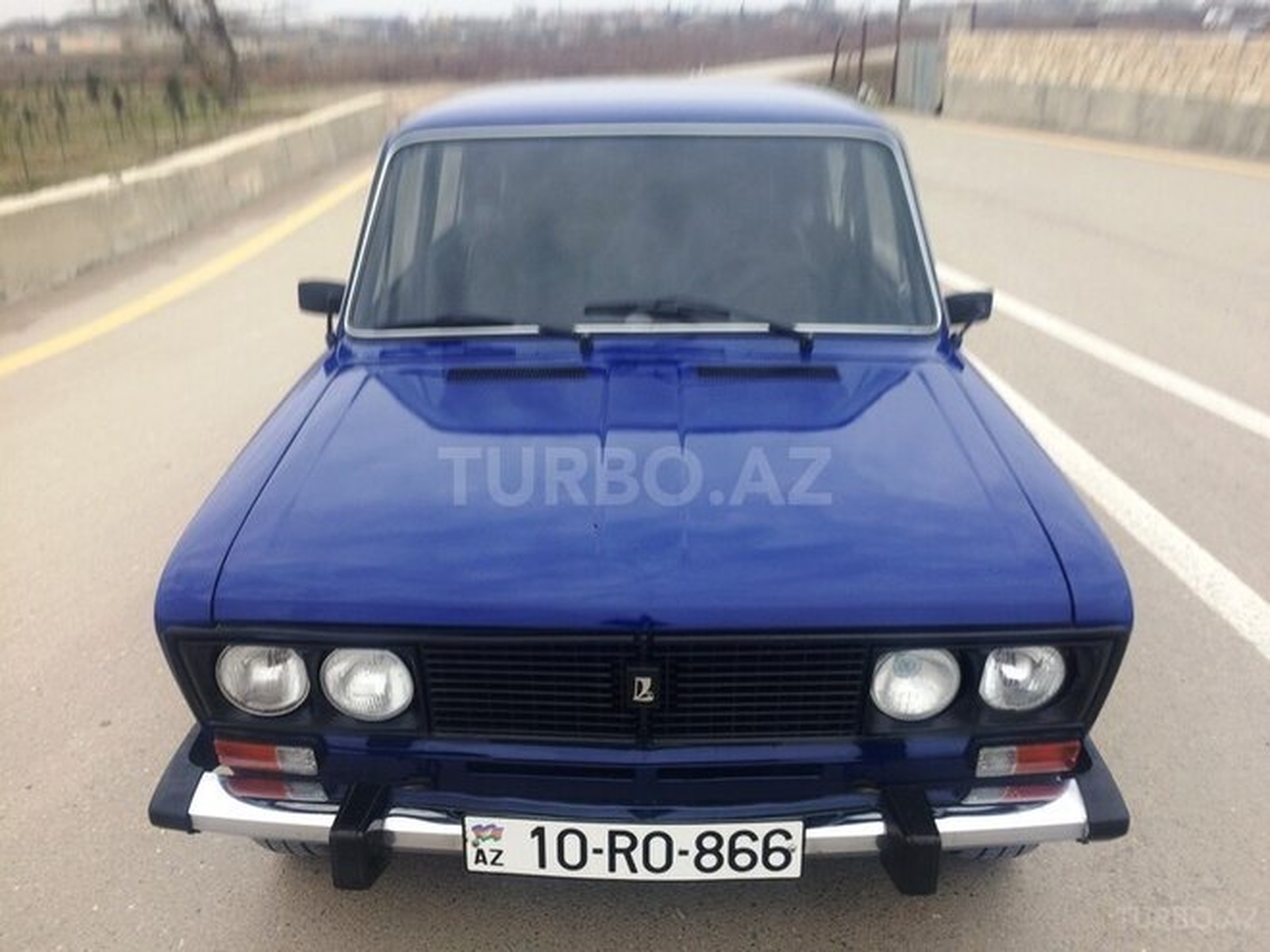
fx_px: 1064
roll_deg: -0.3
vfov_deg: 48.2
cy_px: 476
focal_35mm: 29
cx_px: 635
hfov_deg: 61.7
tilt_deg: -22.6
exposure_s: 1/100
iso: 40
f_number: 2.2
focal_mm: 4.15
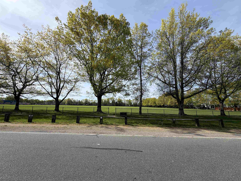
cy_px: 90
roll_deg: -1.1
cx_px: 120
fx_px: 97
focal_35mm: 14
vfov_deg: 85.7
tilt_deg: +9.8
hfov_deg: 102.1
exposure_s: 1/830
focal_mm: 2.22
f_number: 2.2
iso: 20
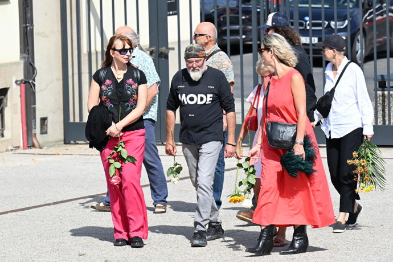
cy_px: 131
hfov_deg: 7.9
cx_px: 196
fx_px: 2860
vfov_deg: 5.2
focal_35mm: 262
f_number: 5.6
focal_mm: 175
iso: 800
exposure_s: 1/3200
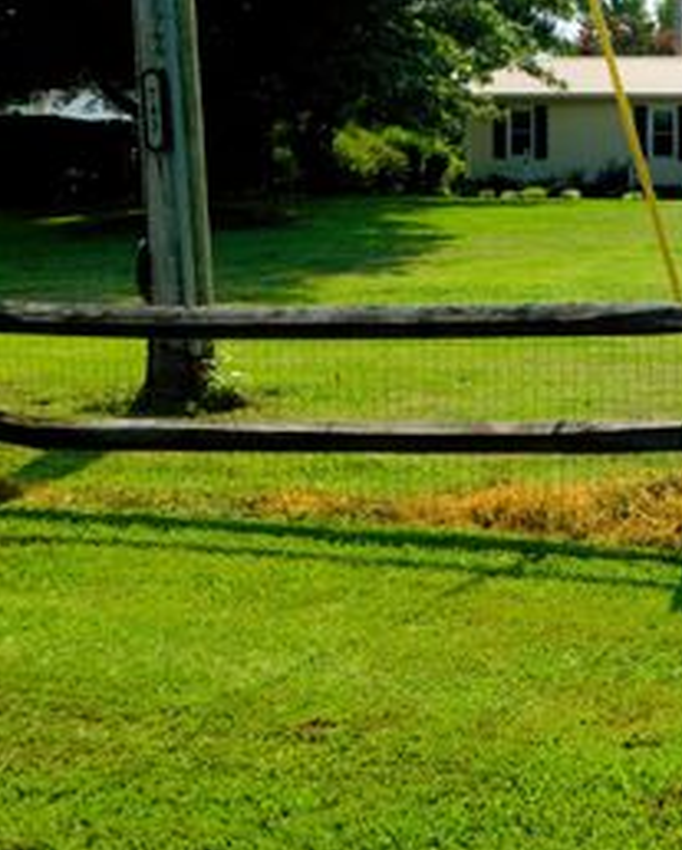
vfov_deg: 27.8
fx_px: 1713
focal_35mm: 68
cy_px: 348
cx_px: 768
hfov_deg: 21.3
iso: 125
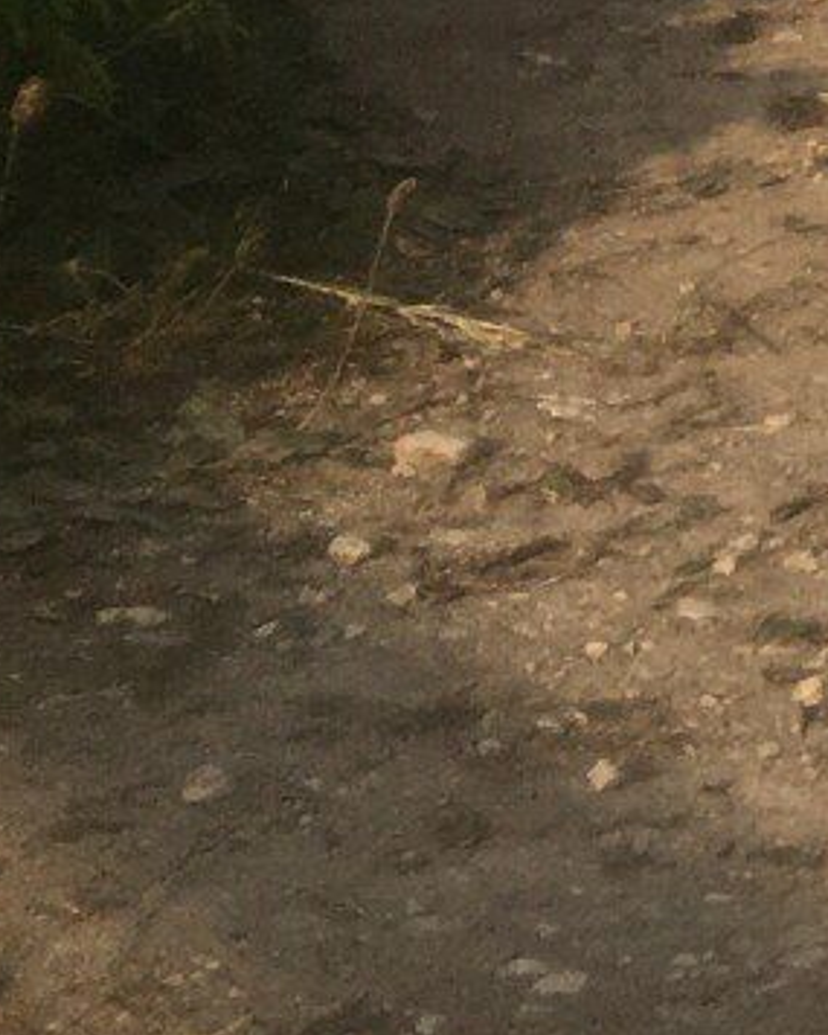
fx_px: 4746
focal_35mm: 155
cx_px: 2647
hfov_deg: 8.2
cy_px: -810
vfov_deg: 11.6
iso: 25
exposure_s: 1/1399
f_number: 2.2
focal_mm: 4.15
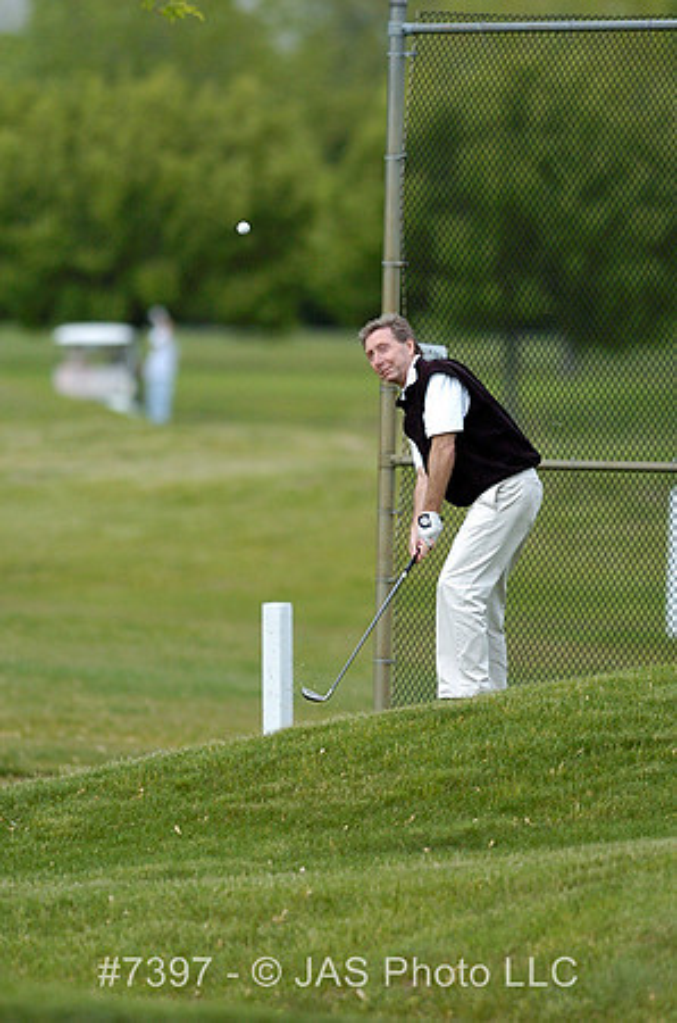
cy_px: 512
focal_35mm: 450
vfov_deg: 4.6
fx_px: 12752
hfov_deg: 3.0
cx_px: 338
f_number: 2.8
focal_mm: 300
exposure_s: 1/2500
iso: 400
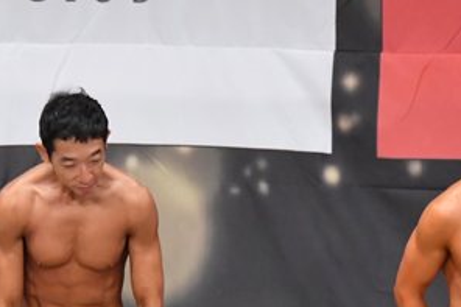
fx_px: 7282
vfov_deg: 2.4
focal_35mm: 569
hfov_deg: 3.6
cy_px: 390
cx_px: 178
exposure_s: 1/400
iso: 6400
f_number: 5.6
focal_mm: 145
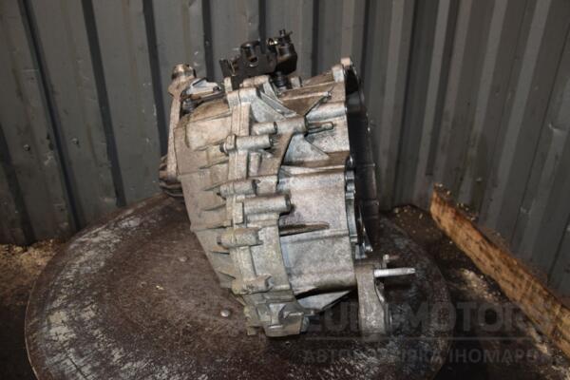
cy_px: 190
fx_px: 427
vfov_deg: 47.9
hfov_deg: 67.4
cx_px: 285
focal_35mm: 27
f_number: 5
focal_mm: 18
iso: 800
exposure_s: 1/60
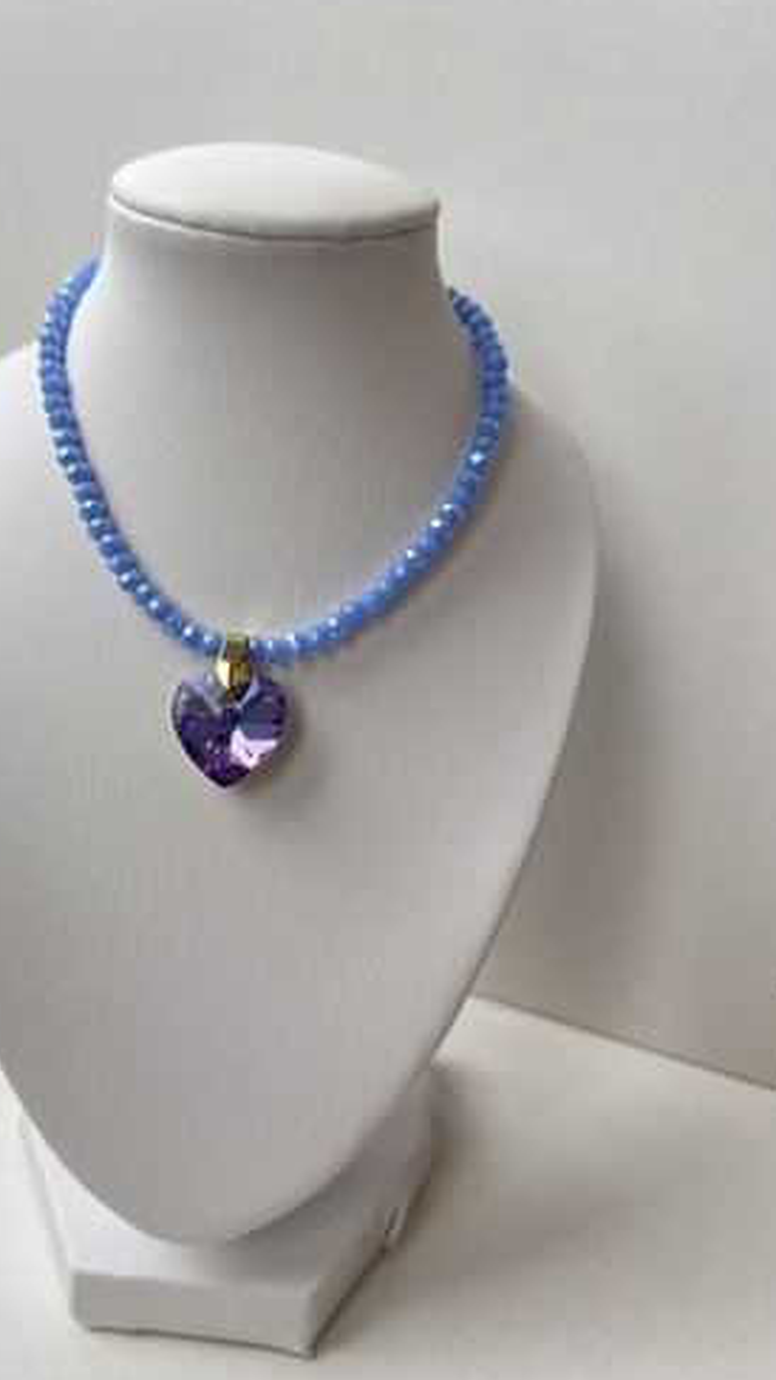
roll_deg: -3.2
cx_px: 249
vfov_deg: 62.6
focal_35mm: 31
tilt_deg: -24.5
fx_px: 1134
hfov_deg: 37.3
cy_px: 716
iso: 50
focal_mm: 5.1
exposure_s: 1/363
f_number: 1.6
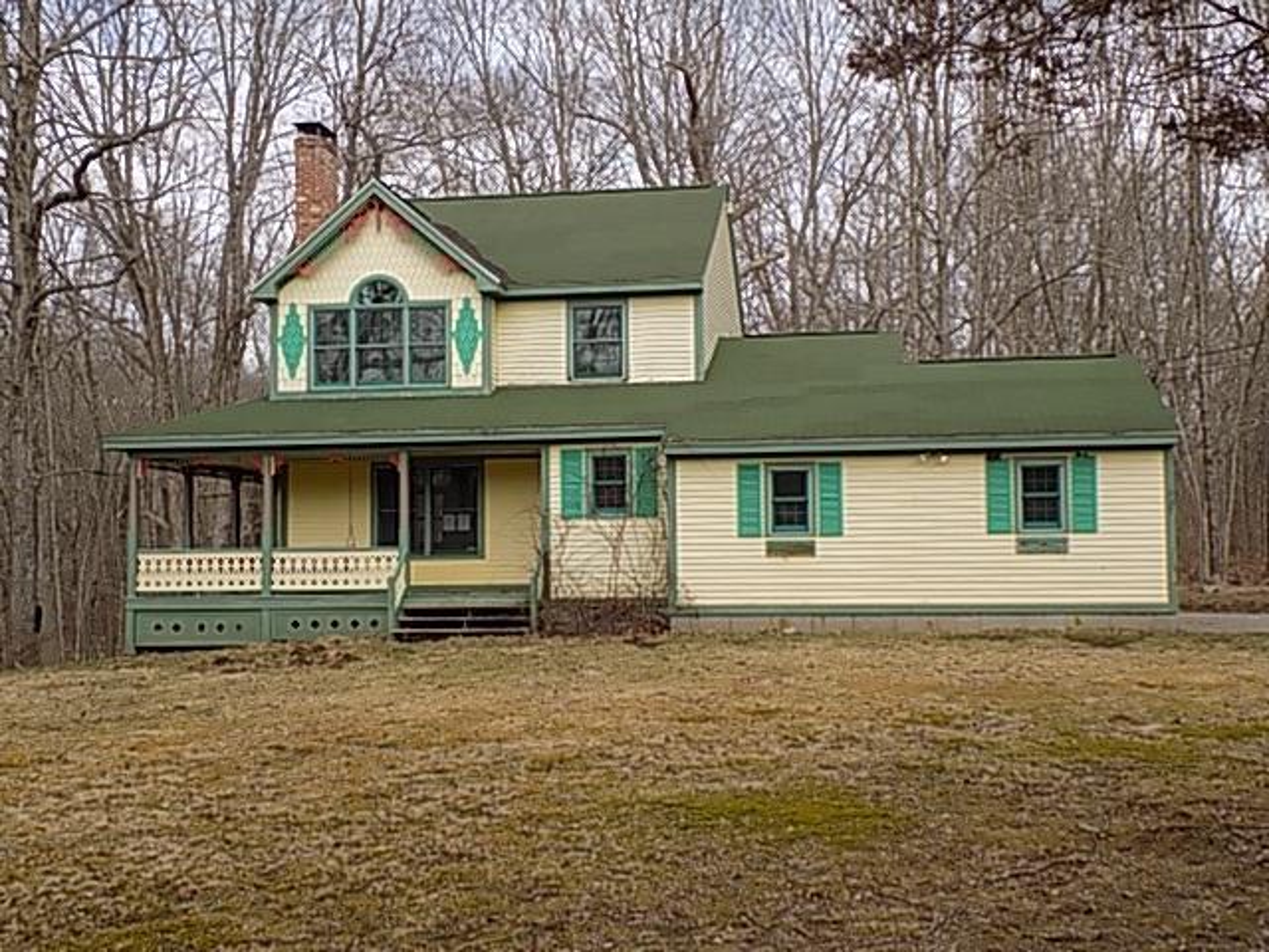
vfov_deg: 35.1
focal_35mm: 41
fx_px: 1503
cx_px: 634
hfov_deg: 45.8
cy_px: 476
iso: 80
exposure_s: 1/400
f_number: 3.6
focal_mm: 7.3
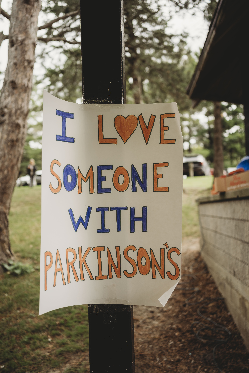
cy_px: 186
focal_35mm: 35
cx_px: 124
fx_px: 363
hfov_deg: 37.9
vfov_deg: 54.4
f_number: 2.5
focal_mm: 35
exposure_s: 1/500
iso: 125
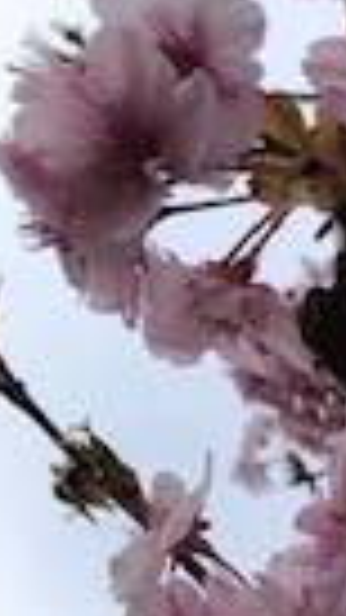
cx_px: 984
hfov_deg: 7.6
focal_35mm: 143
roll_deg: -3.5
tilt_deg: +37.8
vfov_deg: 14.3
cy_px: 859
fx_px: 2334
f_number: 1.8
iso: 20
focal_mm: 3.99
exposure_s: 1/592
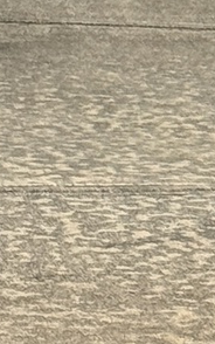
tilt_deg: -4.0
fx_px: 3737
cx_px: 264
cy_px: -360
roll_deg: -2.5
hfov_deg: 3.3
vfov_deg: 5.2
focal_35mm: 399
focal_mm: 6.76
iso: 64
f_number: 1.78
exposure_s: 1/5208
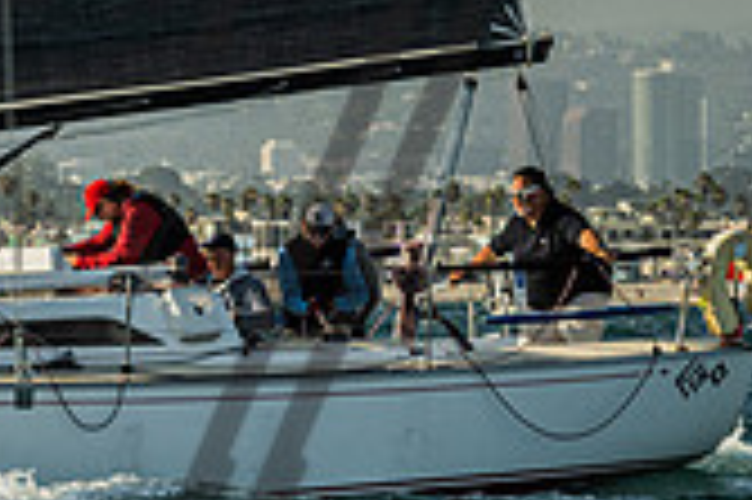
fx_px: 10851
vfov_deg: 2.6
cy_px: -243
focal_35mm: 520
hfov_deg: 4.0
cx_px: -88
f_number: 6.3
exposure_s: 1/800
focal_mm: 110
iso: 250
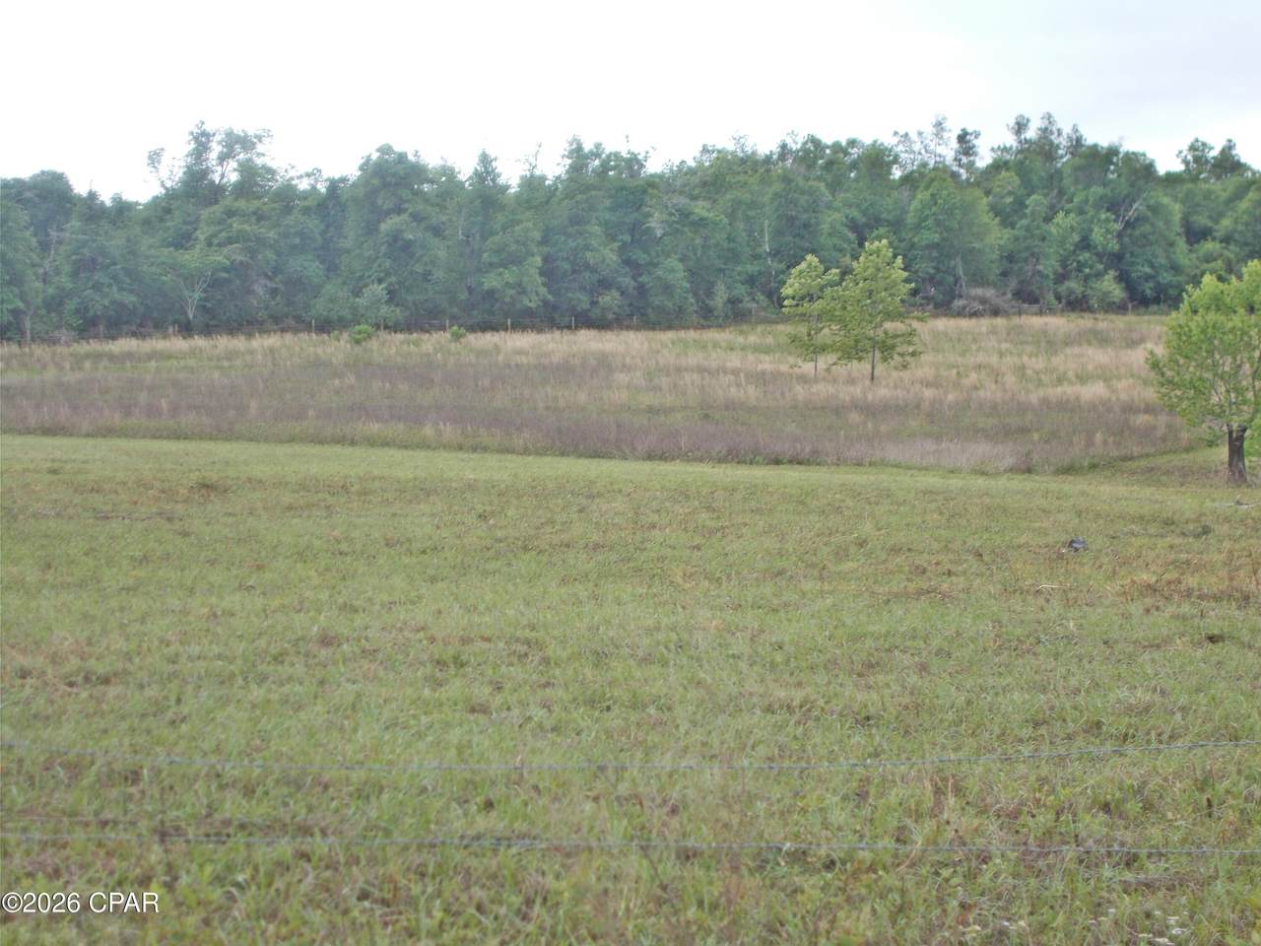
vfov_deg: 19.4
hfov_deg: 25.7
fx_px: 2769
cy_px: 473
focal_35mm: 76
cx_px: 630
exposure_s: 1/100
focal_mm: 13.5
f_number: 5.8
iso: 80
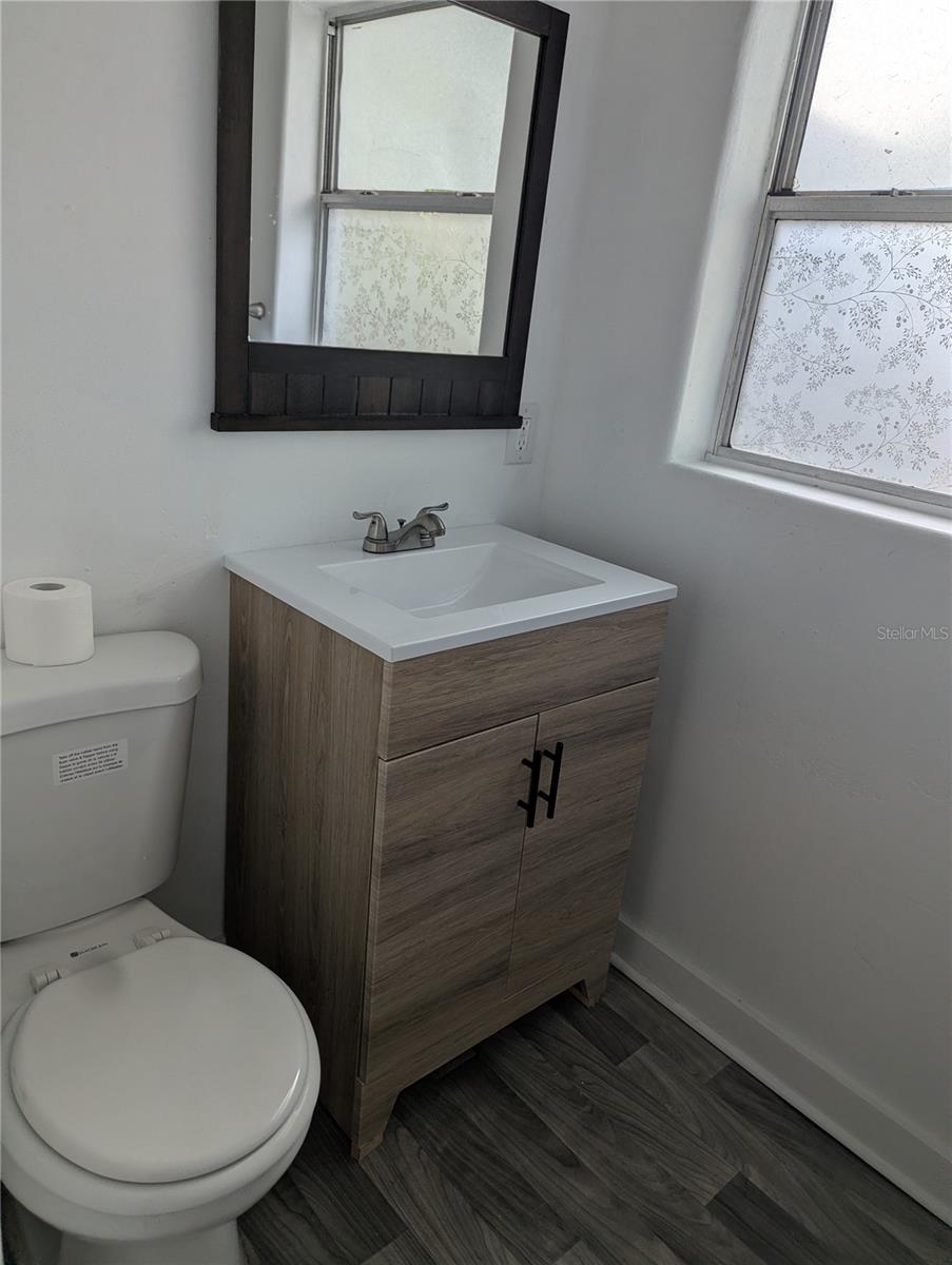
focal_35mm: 24
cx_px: 476
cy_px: 632
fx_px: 878
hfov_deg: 56.9
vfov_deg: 71.5
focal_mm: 6.81
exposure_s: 1/181
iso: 34
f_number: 1.85
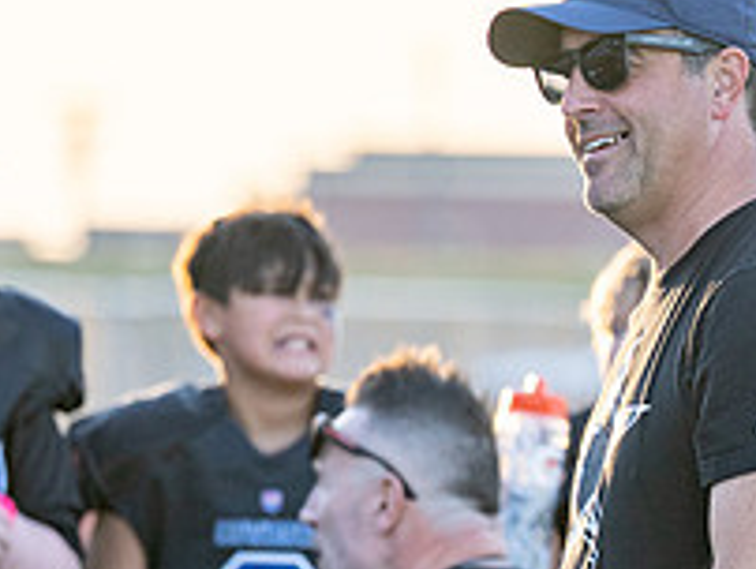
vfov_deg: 2.8
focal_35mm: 540
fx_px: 11807
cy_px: 386
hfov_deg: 3.7
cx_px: 760
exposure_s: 1/1000
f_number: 2.8
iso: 320
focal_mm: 140
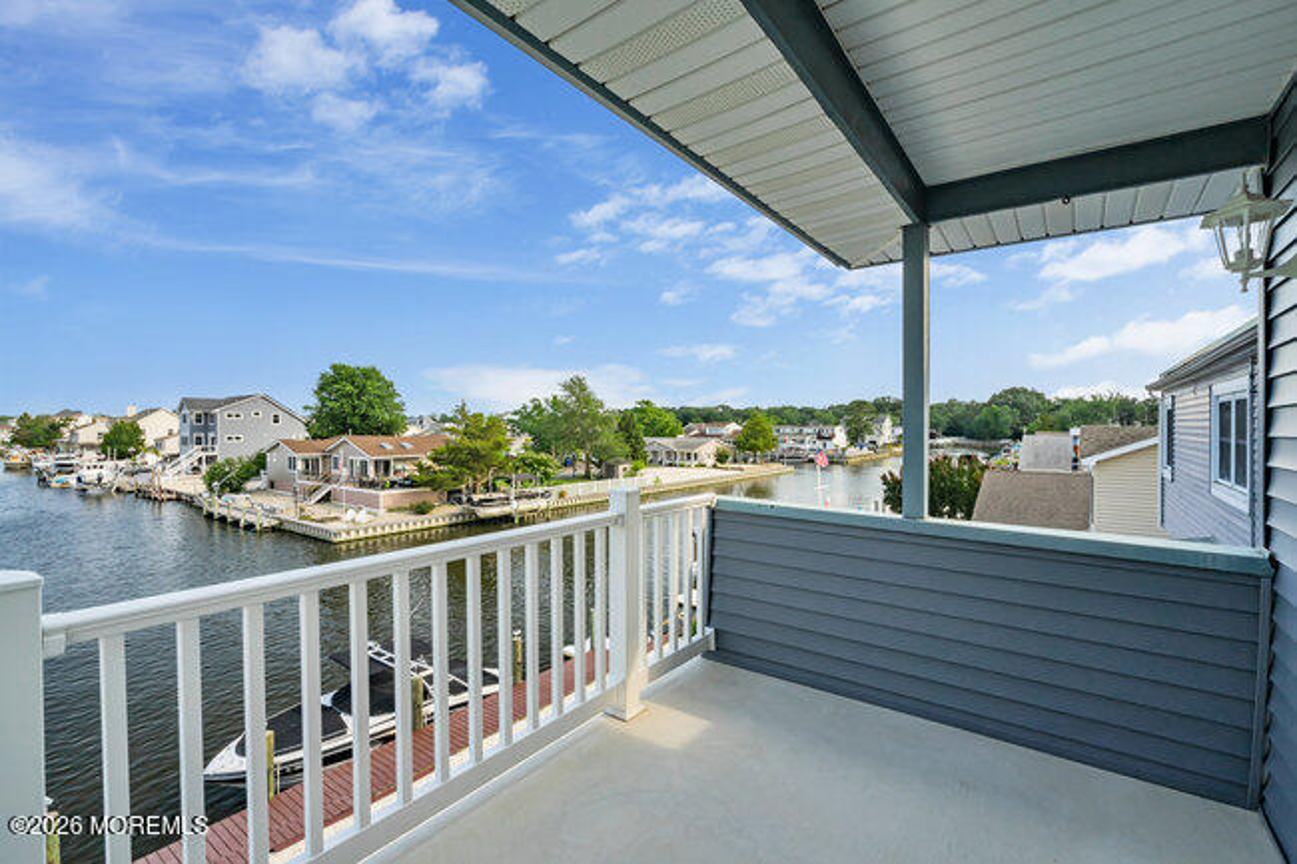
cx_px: 648
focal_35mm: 16
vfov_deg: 73.7
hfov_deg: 96.8
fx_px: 576
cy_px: 432
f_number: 16
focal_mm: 16
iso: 400
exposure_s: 1/60
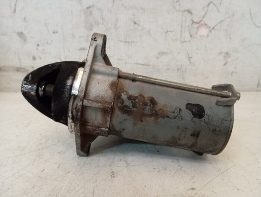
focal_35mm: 28
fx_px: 211
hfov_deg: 63.4
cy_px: 98
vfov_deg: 49.9
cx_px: 130
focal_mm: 4.22
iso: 1075
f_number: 1.8
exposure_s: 1/20
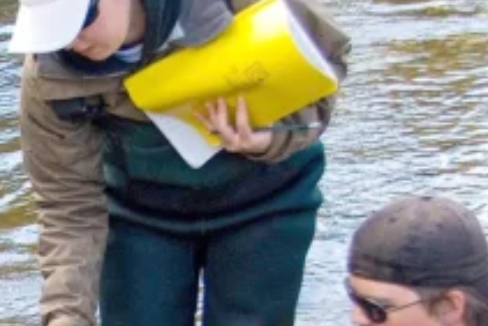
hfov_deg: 18.4
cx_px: -40
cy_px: 333
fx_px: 1451
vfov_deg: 12.6
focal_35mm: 107
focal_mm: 20
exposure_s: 1/640
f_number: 2.8
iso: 400
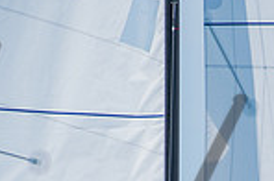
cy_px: 304
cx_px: 265
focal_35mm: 1002
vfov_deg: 1.4
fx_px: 7610
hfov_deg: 2.1
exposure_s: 1/800
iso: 200
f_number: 6.3
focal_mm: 170
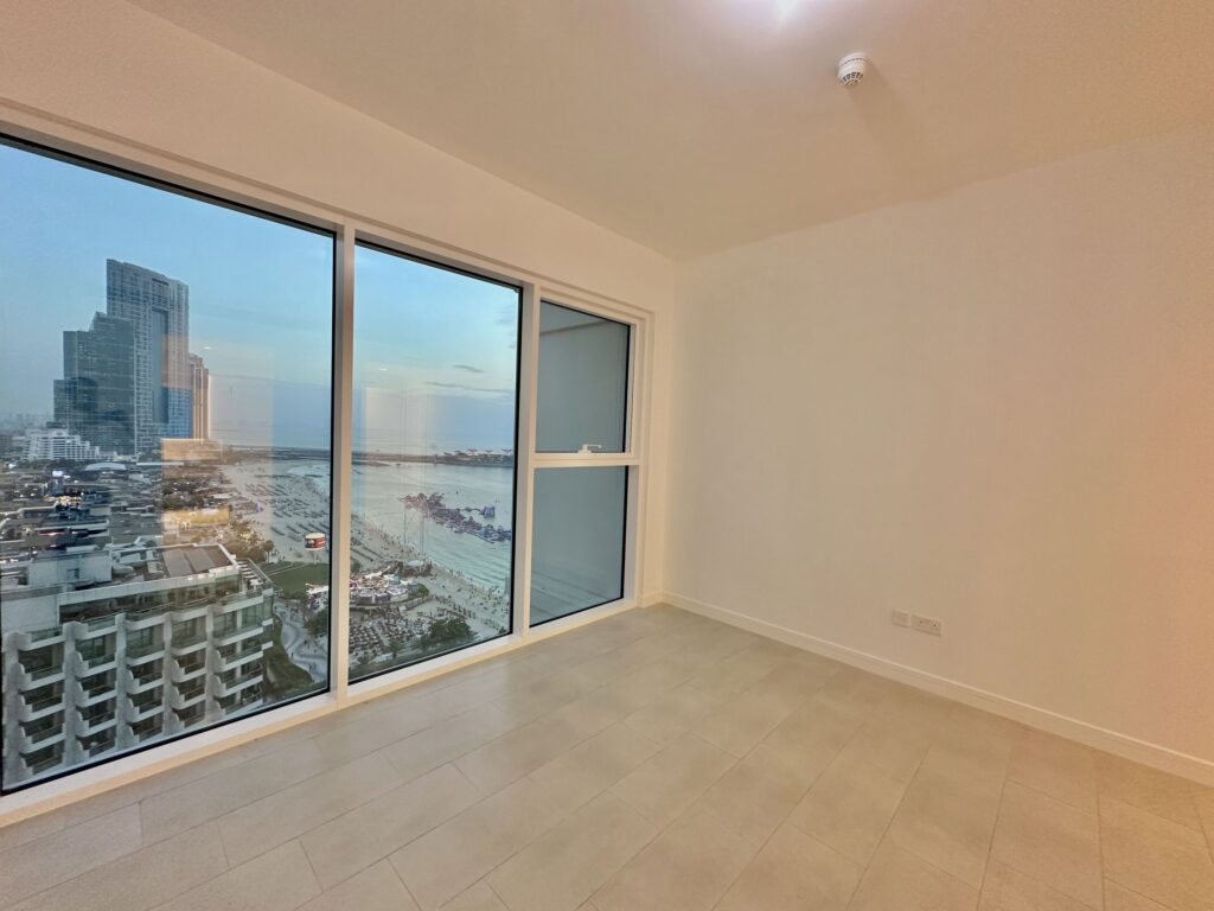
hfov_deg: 102.1
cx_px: 607
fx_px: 491
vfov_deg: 85.7
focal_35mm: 14
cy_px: 456
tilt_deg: -2.0
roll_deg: -2.0
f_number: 2.2
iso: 200
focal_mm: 2.22
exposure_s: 1/100
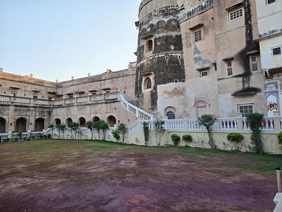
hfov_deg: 73.9
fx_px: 187
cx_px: 141
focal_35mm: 23
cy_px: 106
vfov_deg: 58.9
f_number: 1.8
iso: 80
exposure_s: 1/1372
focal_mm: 5.4
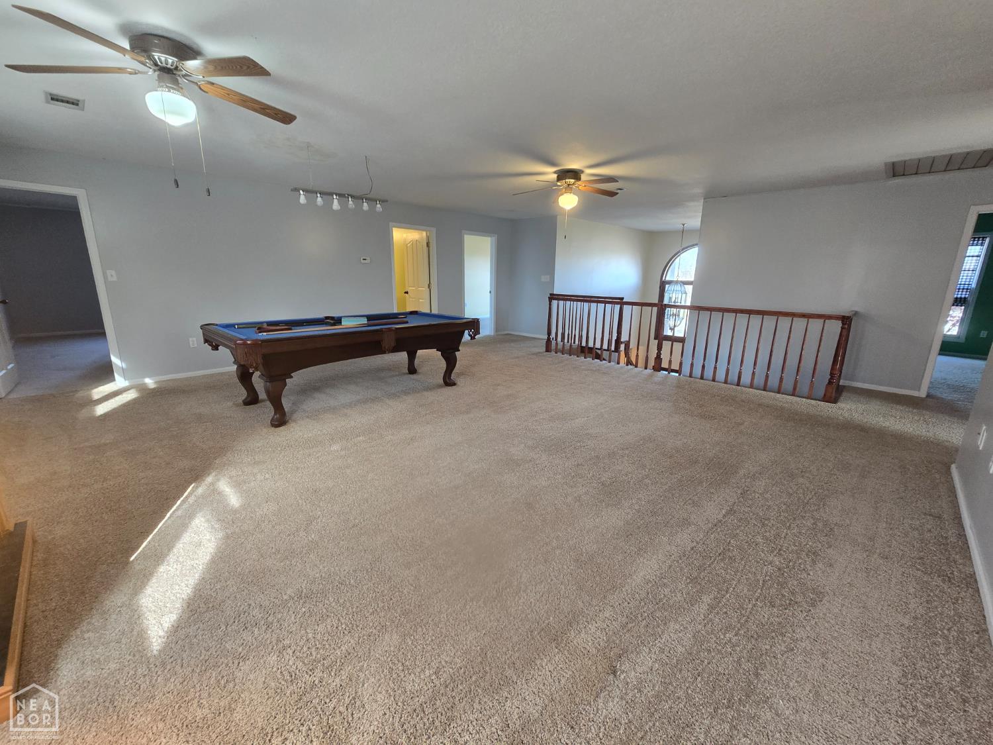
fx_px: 373
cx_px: 496
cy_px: 372
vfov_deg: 89.9
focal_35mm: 13
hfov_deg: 106.2
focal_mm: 2.2
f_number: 2.2
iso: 250
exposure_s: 1/60
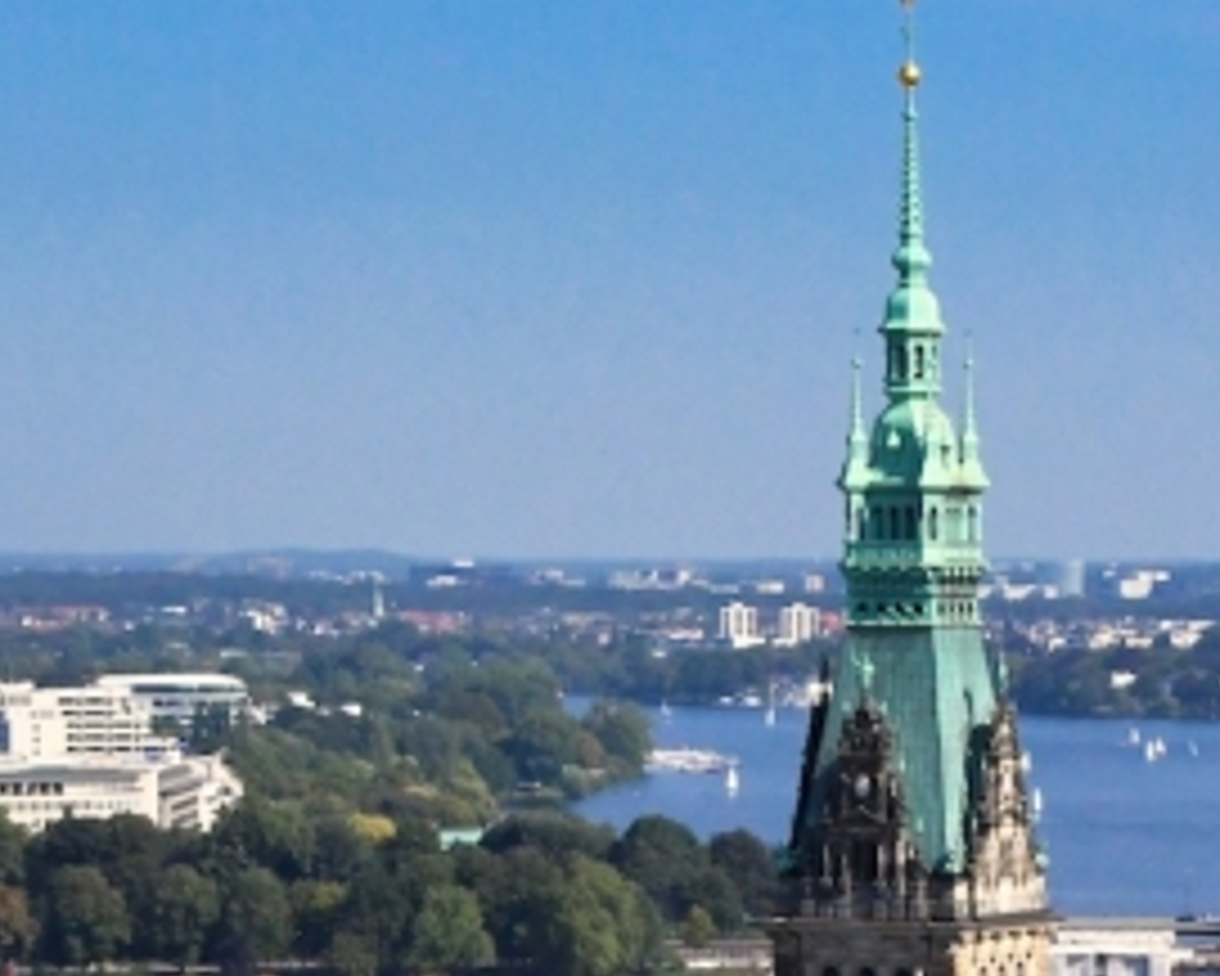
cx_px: 923
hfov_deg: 13.3
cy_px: 922
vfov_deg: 10.7
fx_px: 5201
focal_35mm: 144
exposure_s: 1/2000
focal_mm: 35
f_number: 22
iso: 4000
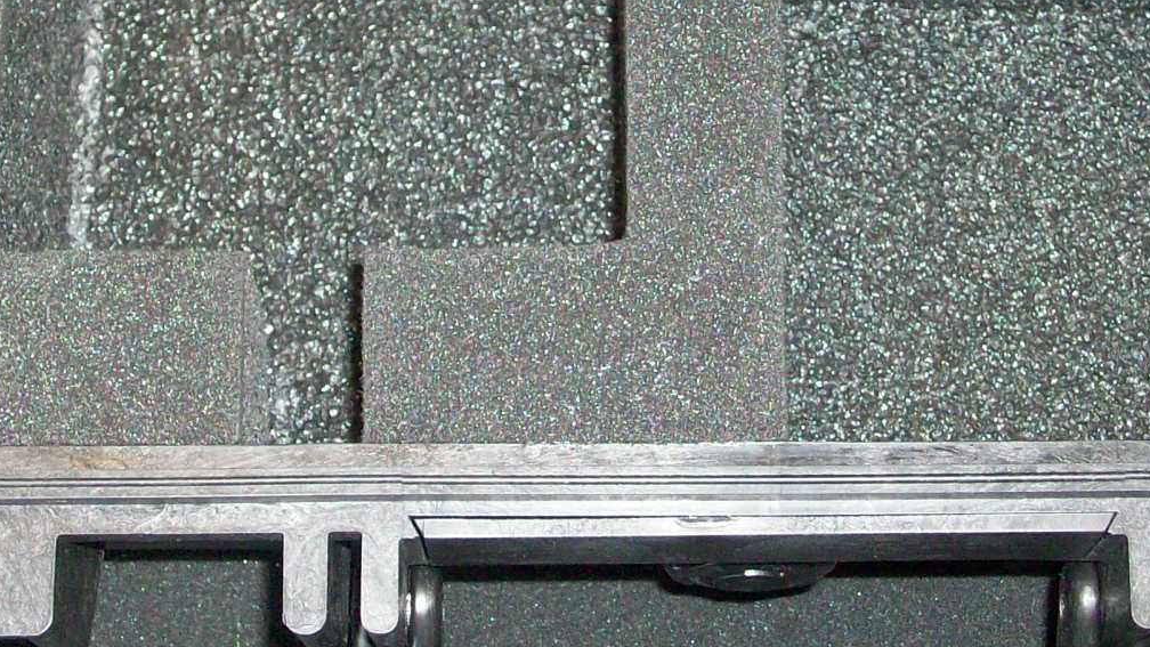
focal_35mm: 93
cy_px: 8
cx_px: 726
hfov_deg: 22.9
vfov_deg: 12.9
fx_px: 2836
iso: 160
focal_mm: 7.1
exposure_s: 1/65.1
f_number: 3.2
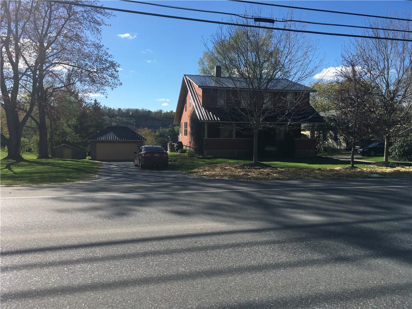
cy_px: 154
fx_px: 345
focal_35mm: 29
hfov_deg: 61.7
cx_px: 206
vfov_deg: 48.2
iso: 25
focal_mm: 4.15
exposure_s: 1/1637
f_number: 2.2
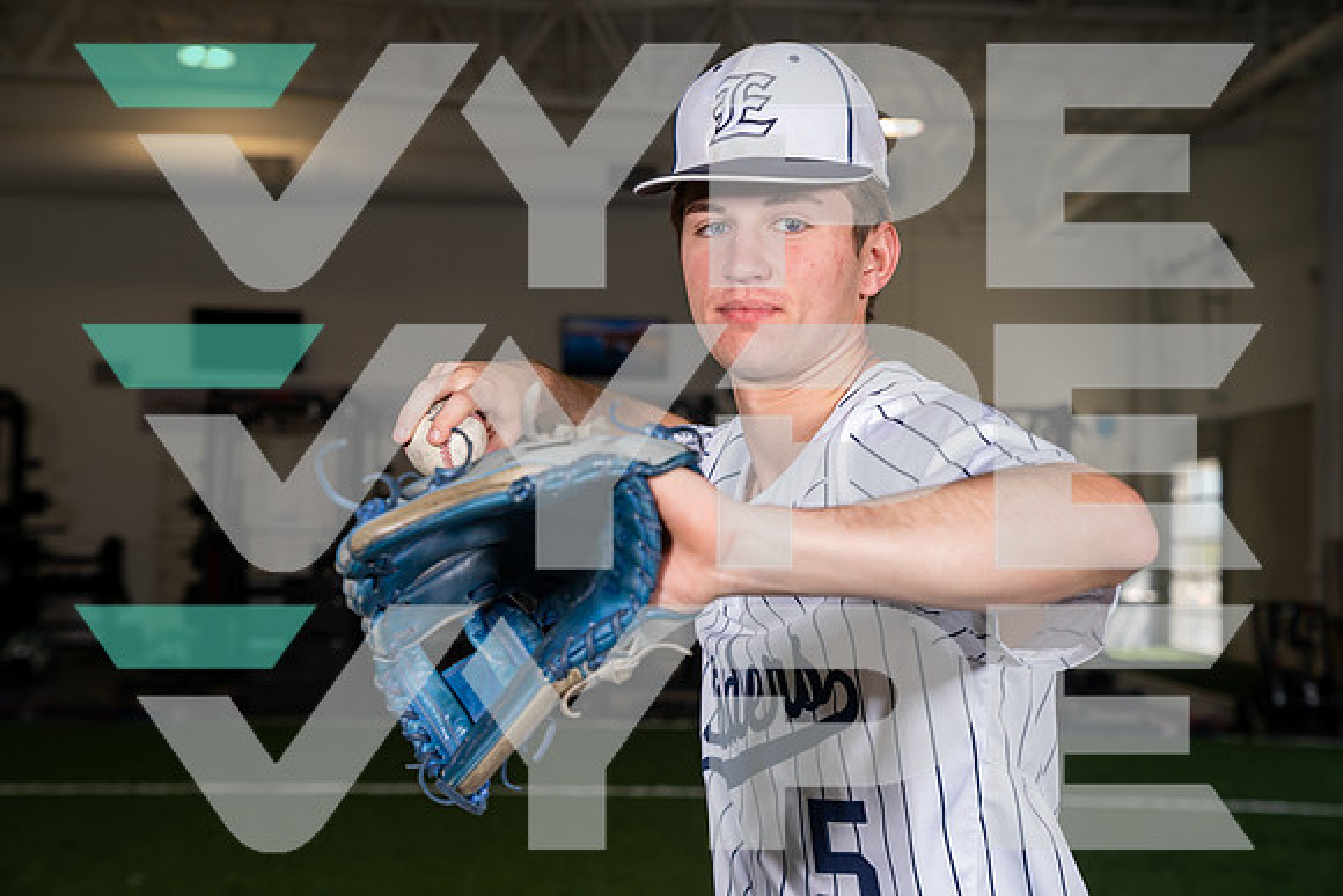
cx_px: 672
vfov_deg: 20.3
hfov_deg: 30.1
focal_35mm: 67
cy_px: 448
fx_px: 2500
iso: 200
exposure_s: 1/200
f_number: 5.6
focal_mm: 67
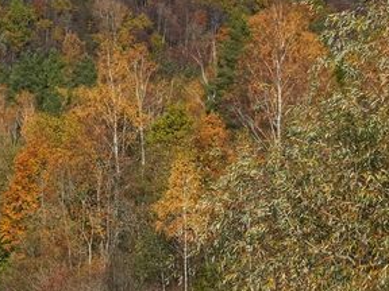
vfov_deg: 5.3
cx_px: -351
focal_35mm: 280
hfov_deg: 6.9
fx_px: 3147
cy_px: 191
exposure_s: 1/4000
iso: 1600
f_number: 9
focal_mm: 70
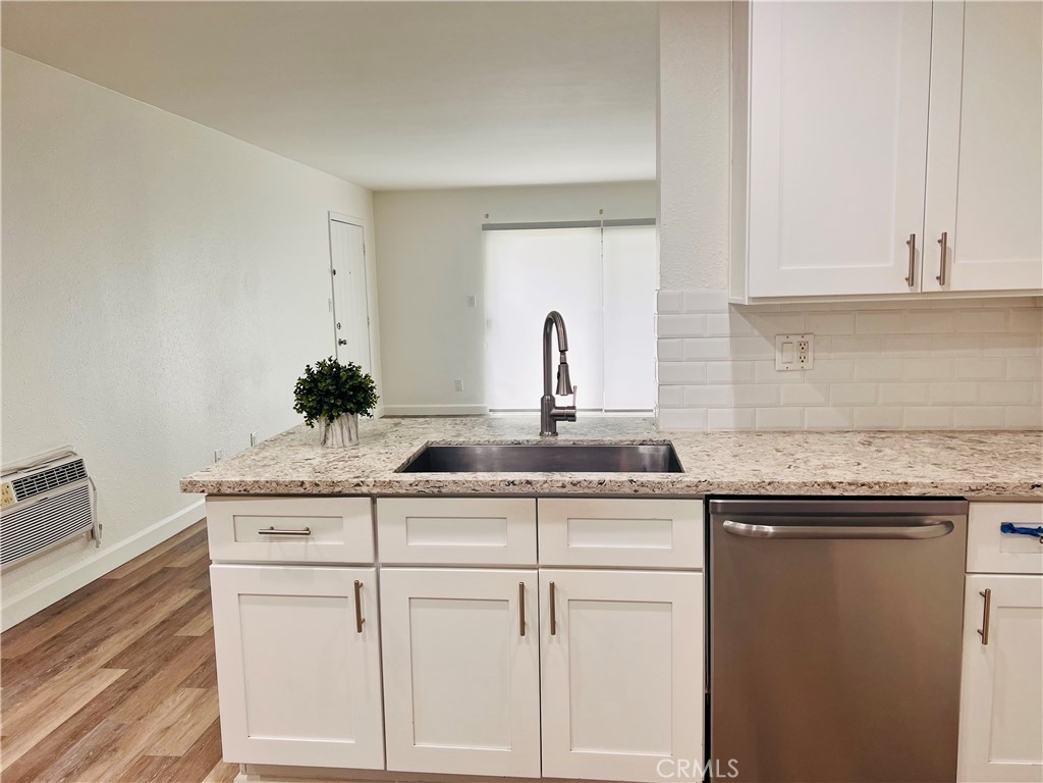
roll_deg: +1.1
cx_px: 522
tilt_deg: -7.1
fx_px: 783
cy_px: 392
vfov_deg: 53.1
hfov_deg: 67.3
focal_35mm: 26
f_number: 1.5
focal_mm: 5.7
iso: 64
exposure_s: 1/130
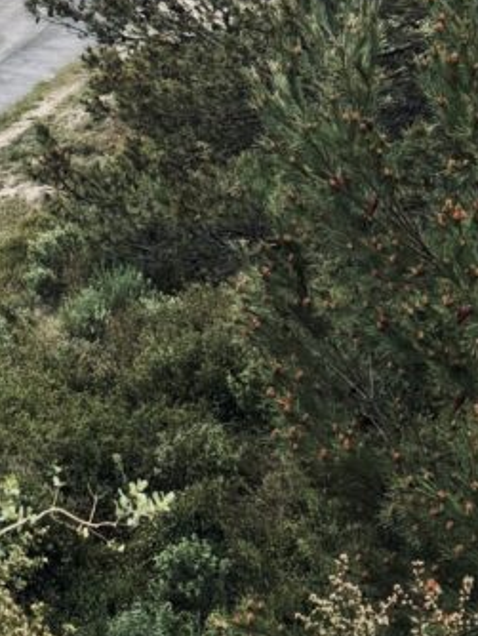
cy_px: -211
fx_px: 2703
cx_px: -187
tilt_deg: -12.8
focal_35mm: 147
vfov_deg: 12.9
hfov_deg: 9.9
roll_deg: +1.8
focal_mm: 6.76
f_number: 1.78
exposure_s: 1/535
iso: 64
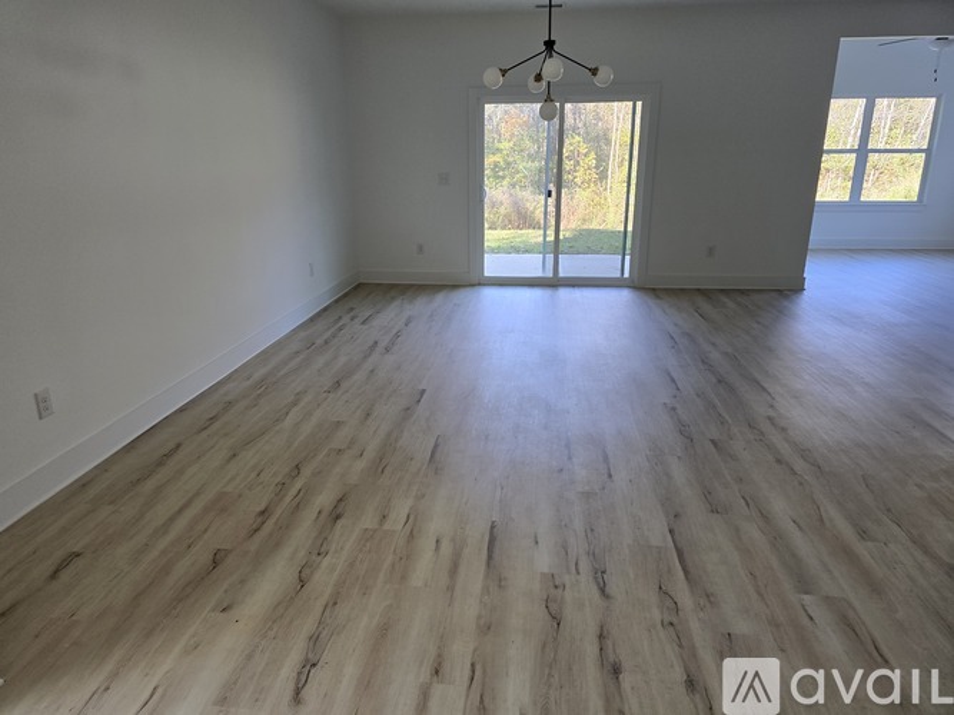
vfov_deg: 58.9
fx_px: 634
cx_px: 477
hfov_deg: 73.9
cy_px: 358
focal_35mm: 23
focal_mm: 6.3
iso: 125
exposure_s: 1/180
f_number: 1.7
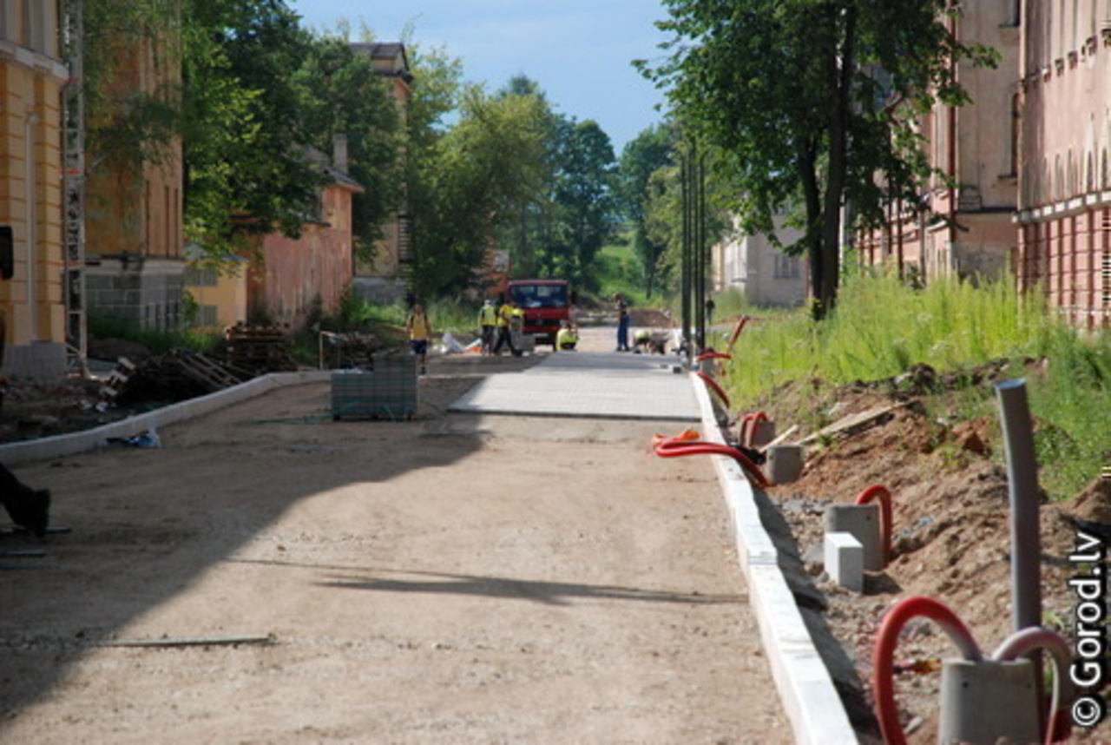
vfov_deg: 6.8
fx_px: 6259
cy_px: 372
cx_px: 556
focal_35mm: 202
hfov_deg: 10.1
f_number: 5.6
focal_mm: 135
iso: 640
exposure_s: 1/1500
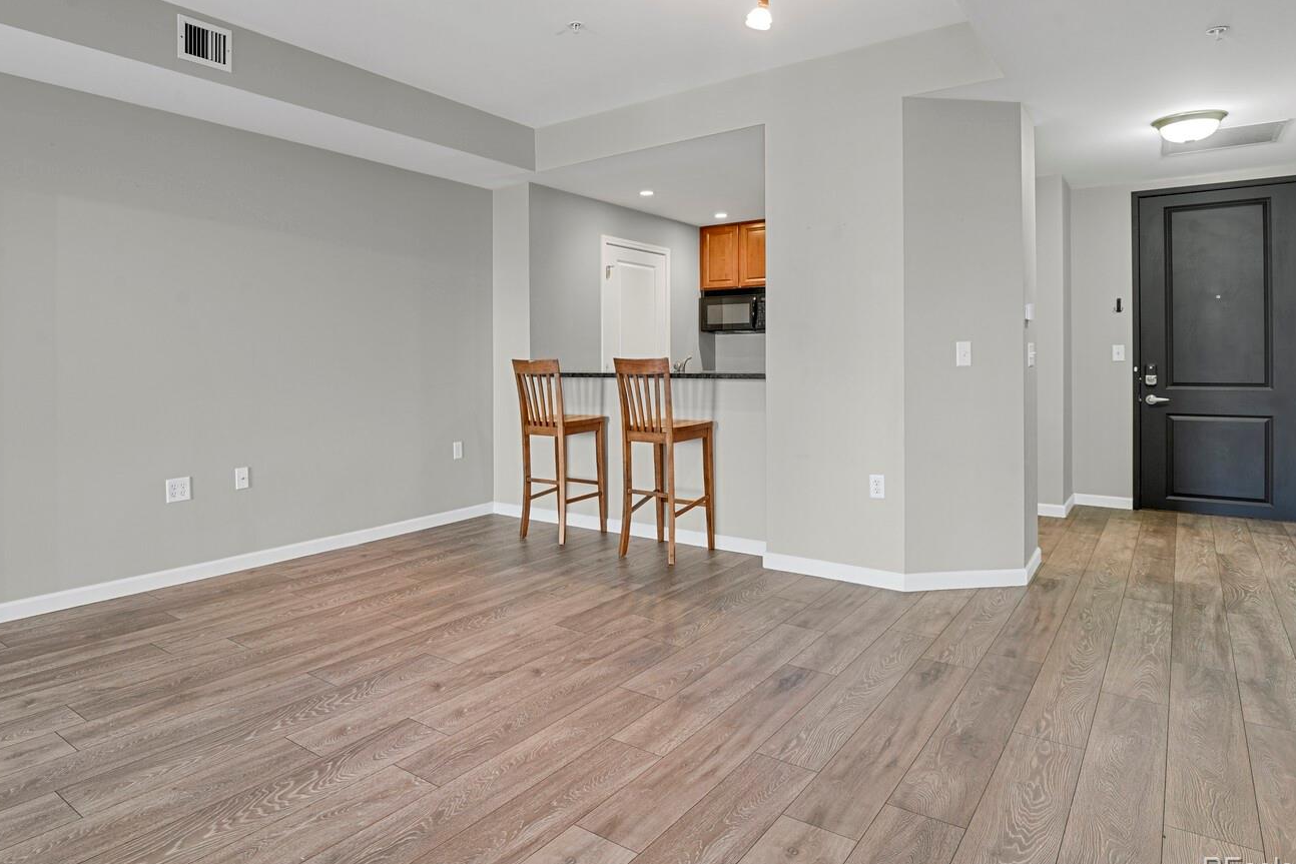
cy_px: 355
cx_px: 564
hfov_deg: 80.8
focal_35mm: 21
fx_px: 756
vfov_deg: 59.1
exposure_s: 5
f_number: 8
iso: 250
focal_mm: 17
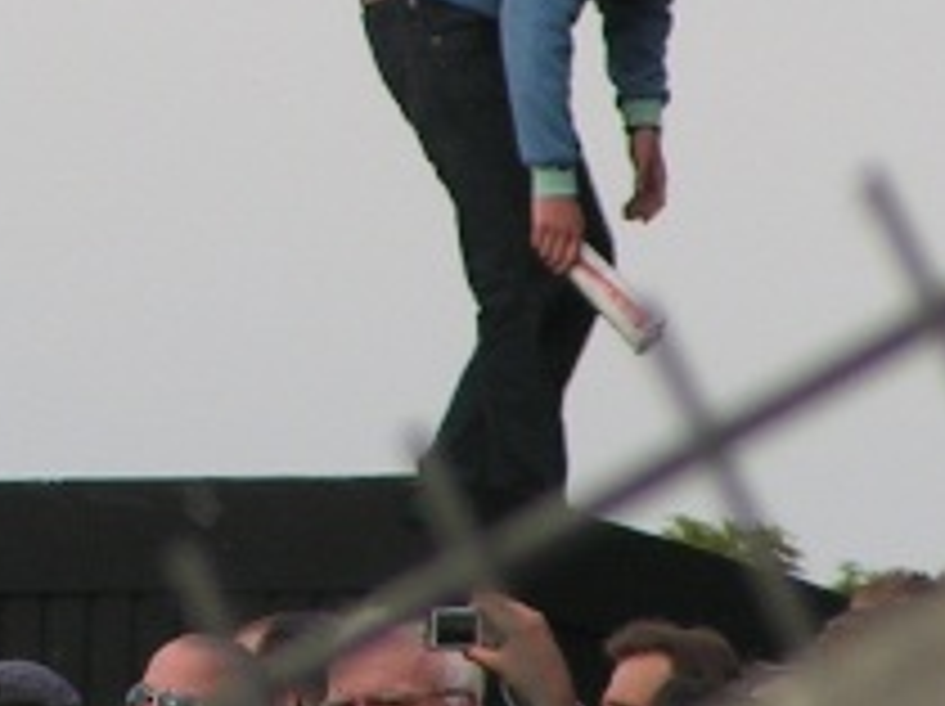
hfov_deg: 1.9
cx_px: -72
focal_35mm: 1034
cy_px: -58
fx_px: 28195
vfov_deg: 1.4
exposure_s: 1/320
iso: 50
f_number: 4.5
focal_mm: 41.4
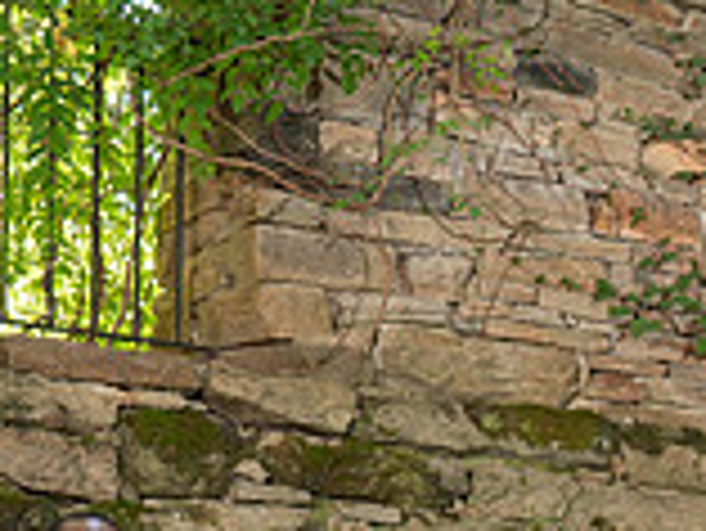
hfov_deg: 14.5
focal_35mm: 124
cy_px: 848
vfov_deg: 11.4
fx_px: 2531
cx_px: 1138
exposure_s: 1/200
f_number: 4
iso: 400
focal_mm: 35
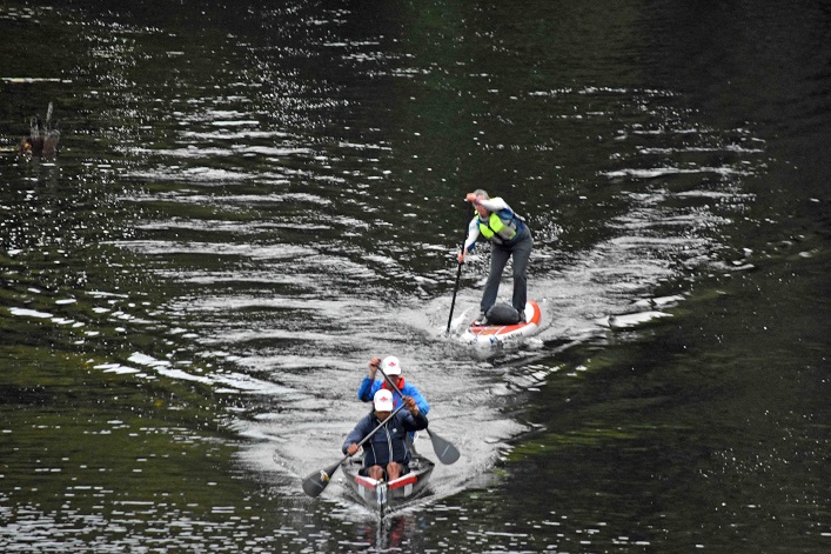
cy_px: 277
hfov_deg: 4.6
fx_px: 10384
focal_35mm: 450
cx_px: 416
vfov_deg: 3.1
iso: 3200
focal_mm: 300
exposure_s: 1/100
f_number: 5.6
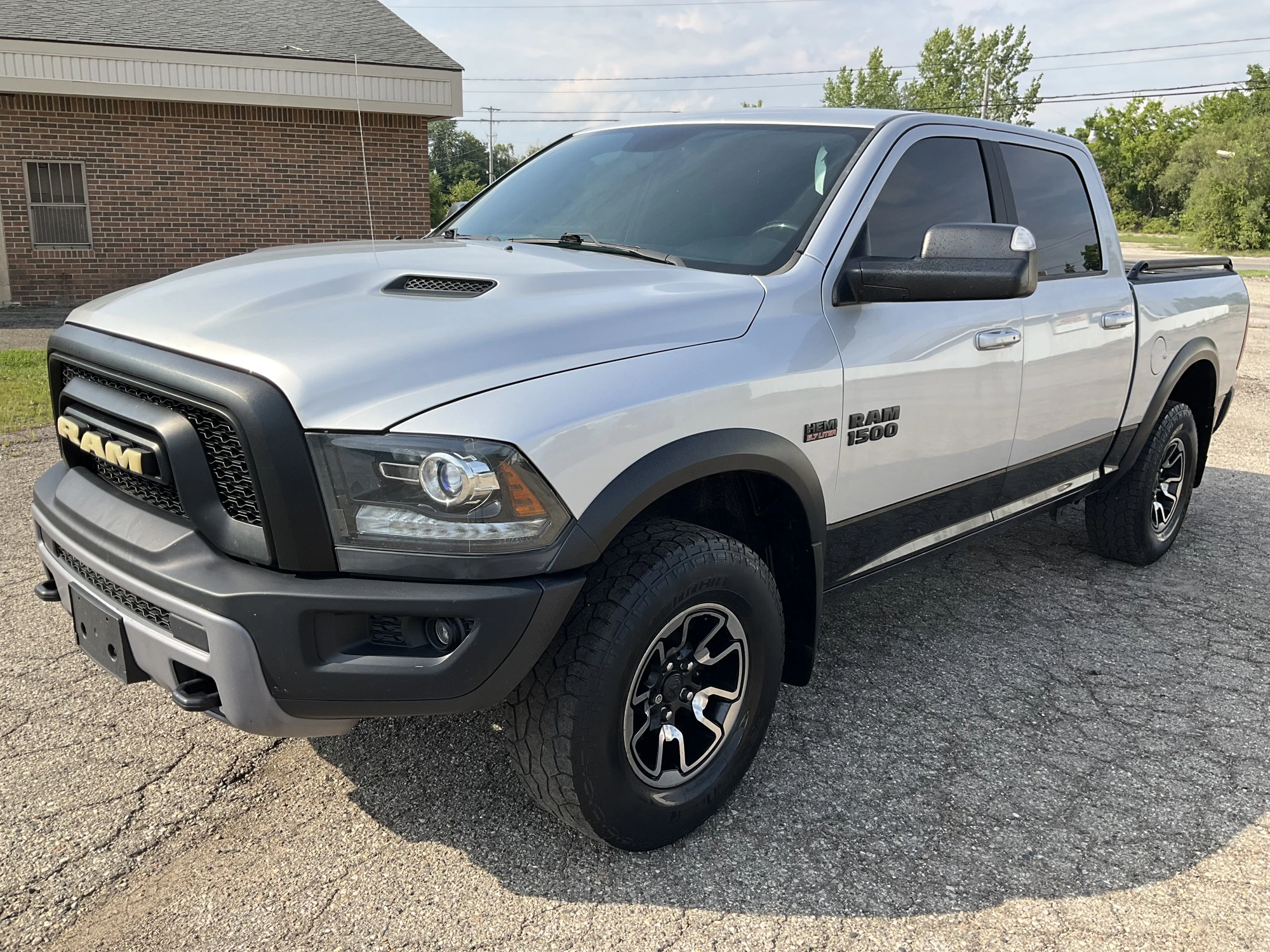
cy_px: 476
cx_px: 635
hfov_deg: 61.7
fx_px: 1064
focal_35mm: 29
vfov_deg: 48.2
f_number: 1.8
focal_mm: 3
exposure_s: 1/1015
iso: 25
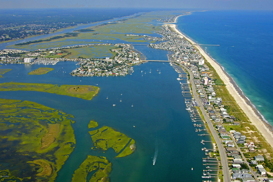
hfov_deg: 53.2
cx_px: 136
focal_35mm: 36
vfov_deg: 36.8
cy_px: 91
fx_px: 273
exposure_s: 1/1000
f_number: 7.1
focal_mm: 24
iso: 400
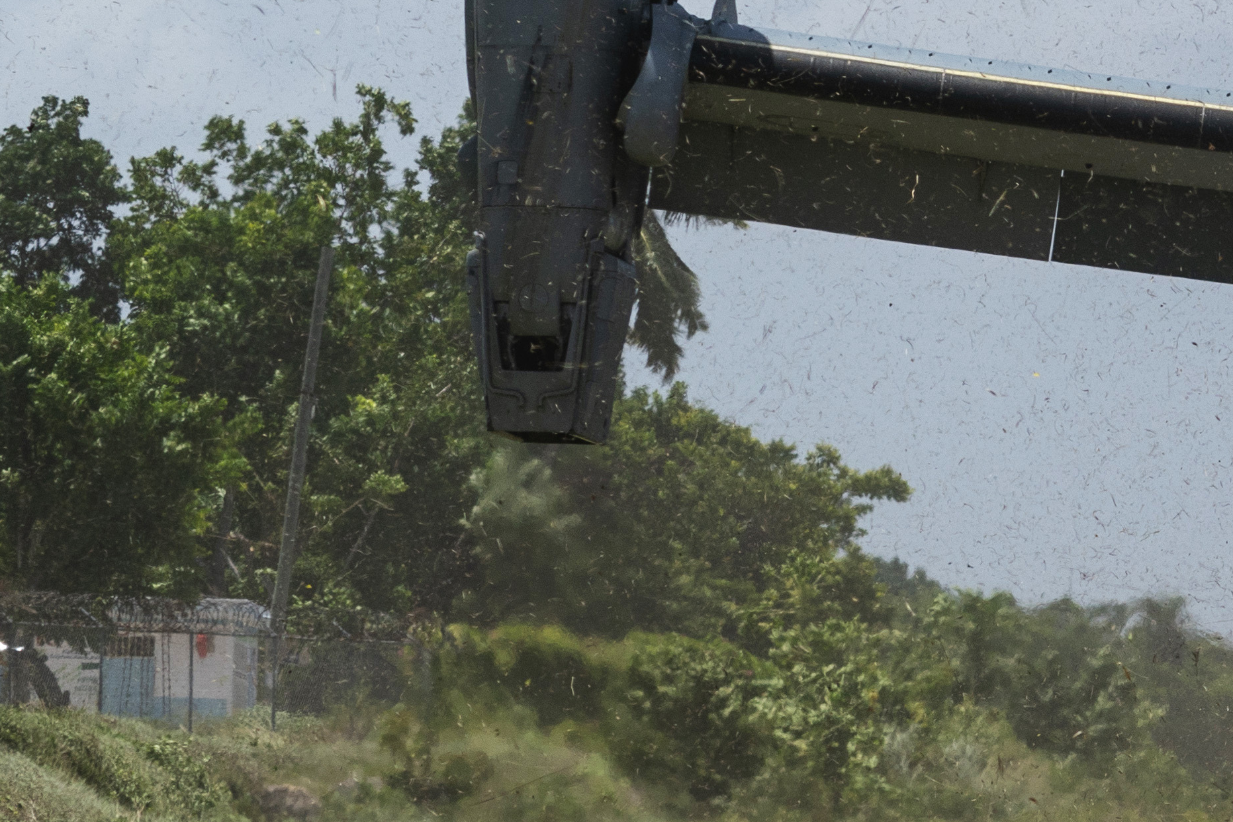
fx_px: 11028
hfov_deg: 6.3
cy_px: 560
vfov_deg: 4.3
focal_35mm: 322
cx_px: 1724
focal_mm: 100
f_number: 5.6
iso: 320
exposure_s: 1/2500
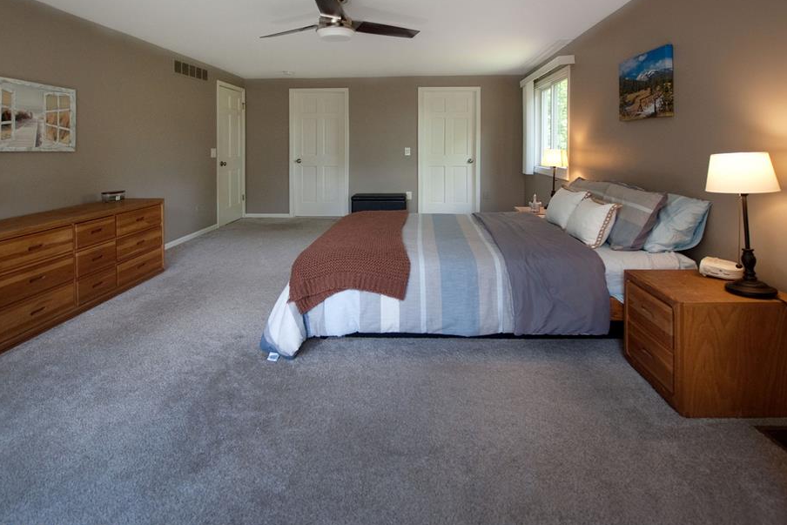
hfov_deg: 93.0
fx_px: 372
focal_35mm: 17
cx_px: 359
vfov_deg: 70.5
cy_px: 264
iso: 640
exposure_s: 1/125
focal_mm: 10
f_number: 3.5
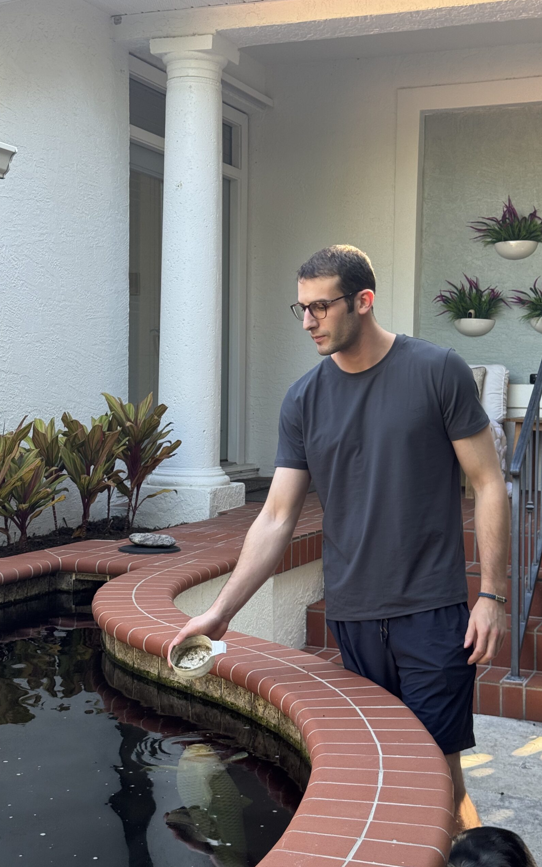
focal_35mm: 51
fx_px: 1205
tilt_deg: -0.6
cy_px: 434
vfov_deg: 39.6
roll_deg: -0.5
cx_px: 300
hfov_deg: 25.3
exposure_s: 1/149
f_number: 1.78
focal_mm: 6.76
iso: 64
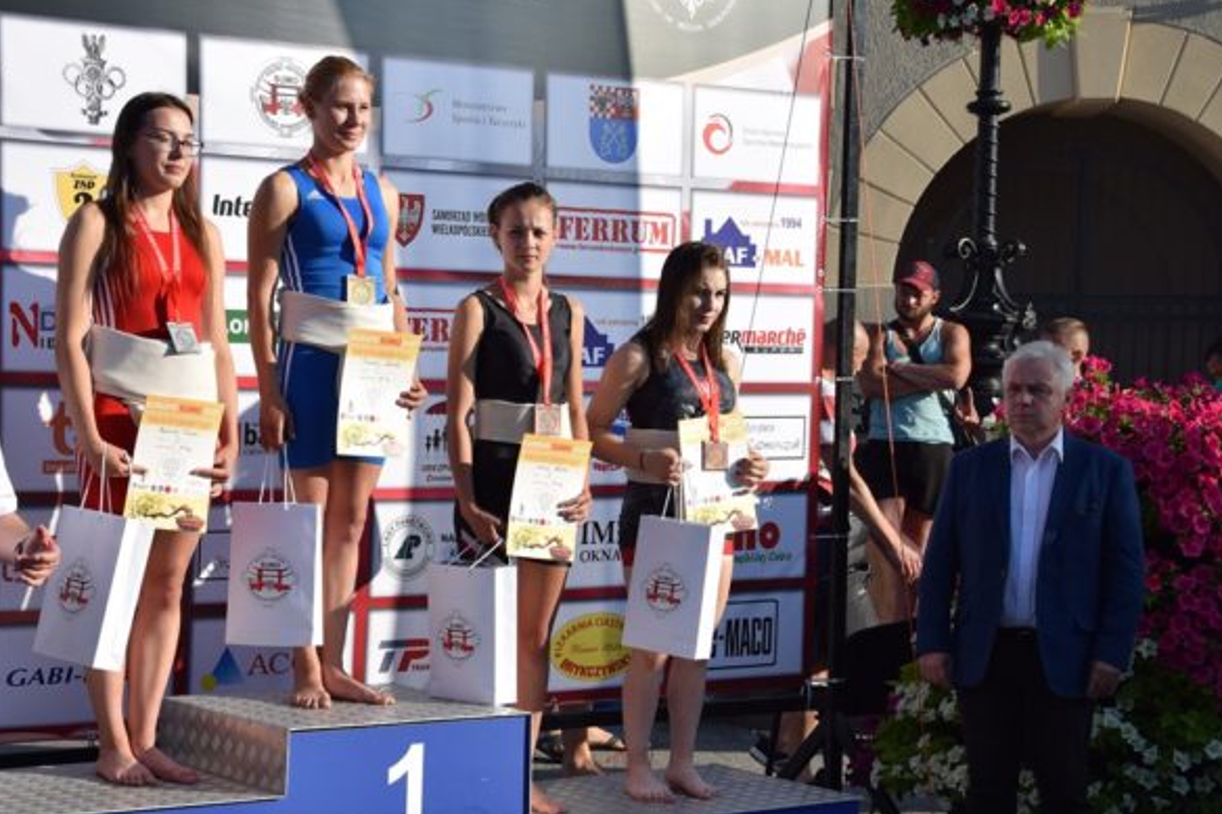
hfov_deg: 27.0
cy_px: 527
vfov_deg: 18.1
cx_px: 498
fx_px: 2545
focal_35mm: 75
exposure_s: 1/1600
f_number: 6.3
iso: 400
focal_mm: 38
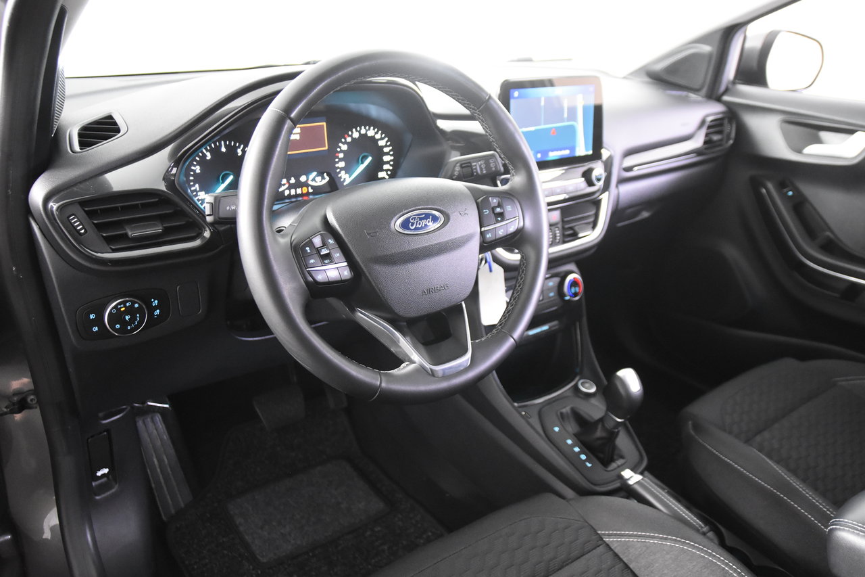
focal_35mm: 30
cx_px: 432
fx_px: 721
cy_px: 288
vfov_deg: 43.6
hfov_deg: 61.9
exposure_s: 1/30
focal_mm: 20
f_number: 2.8
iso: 4000
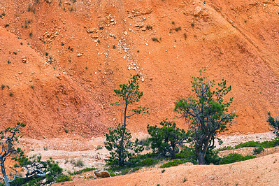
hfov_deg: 7.1
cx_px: 157
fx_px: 2255
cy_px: 98
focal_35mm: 291
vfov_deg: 4.7
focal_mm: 200
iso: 100
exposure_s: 1
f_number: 22
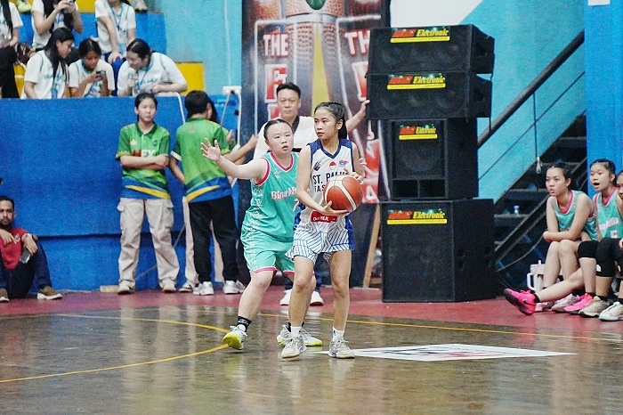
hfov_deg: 7.6
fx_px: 4670
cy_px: 208
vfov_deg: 5.1
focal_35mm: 270
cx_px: 312
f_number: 2.8
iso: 12800
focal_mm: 180
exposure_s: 1/800
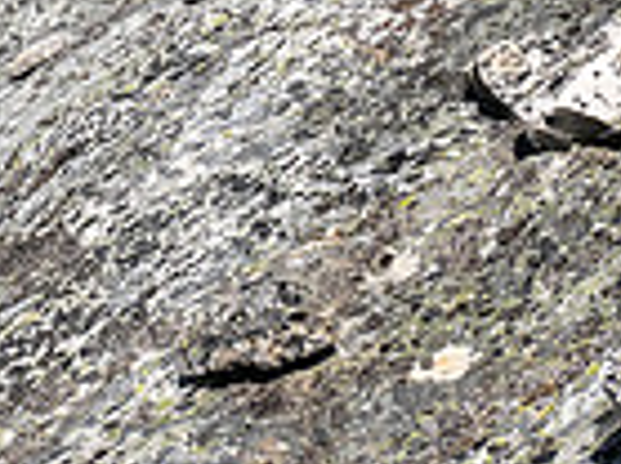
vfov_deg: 10.2
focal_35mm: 142
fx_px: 2545
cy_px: -127
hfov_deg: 13.0
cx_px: -366
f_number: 8
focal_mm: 17
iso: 200
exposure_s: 1/320
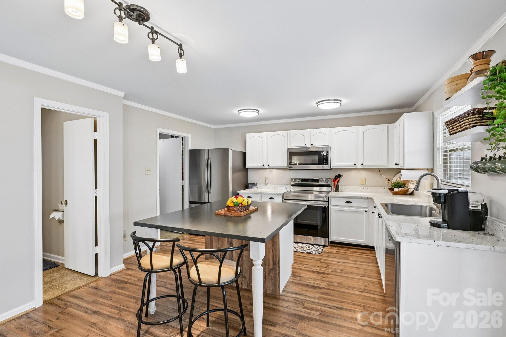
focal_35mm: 16
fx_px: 225
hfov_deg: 96.7
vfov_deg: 73.7
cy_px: 168
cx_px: 253
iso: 400
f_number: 8
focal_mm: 16
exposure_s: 1/13
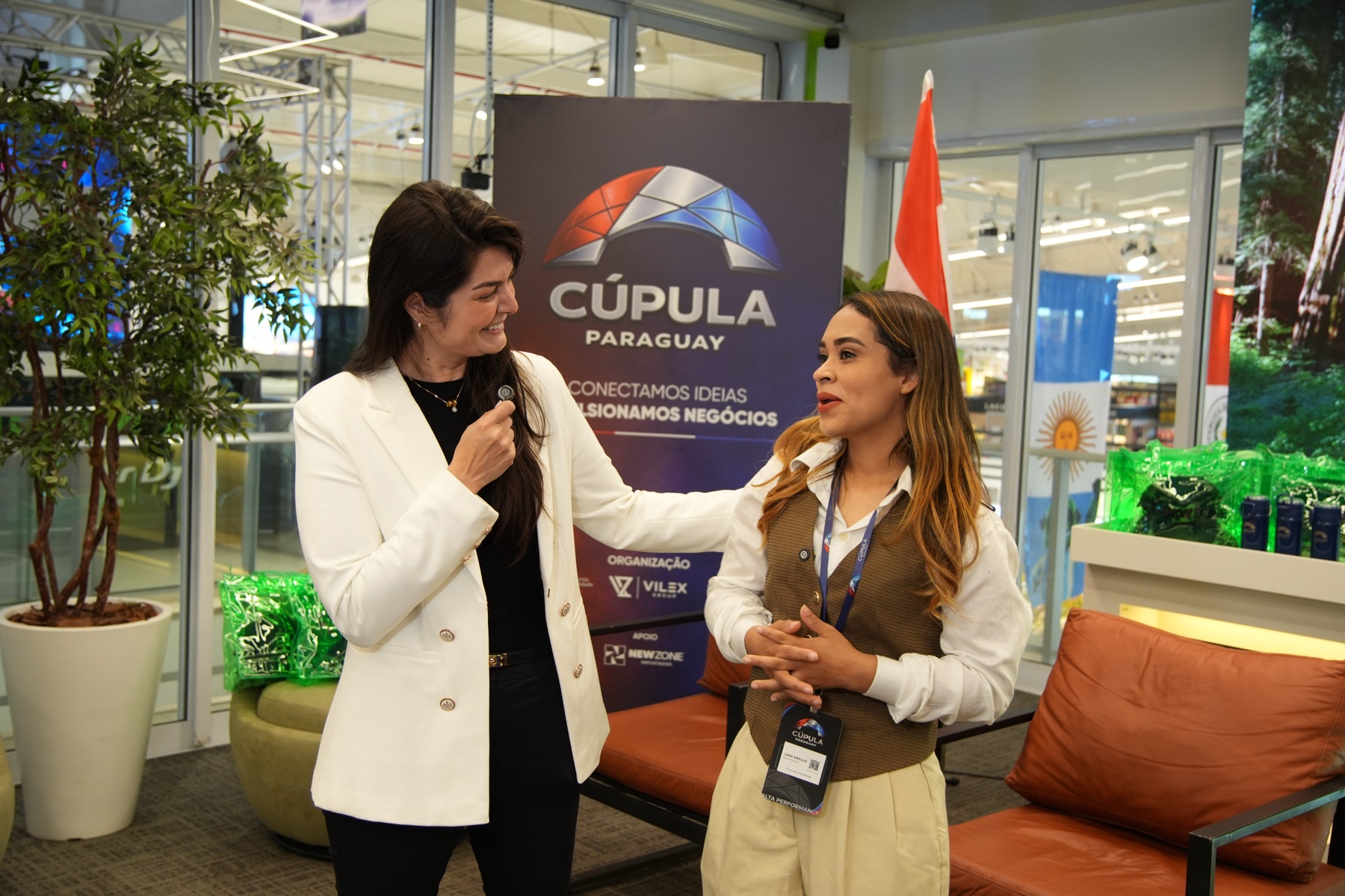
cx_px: 672
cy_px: 448
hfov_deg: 49.6
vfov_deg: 34.2
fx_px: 1457
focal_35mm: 39
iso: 500
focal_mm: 26
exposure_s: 1/60
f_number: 2.8
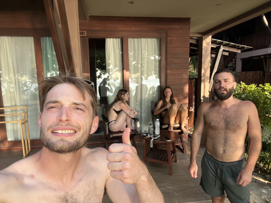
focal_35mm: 23
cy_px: 102
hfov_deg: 73.9
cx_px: 136
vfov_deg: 58.9
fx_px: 180
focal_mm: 2.71
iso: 25
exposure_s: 1/121
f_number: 2.2
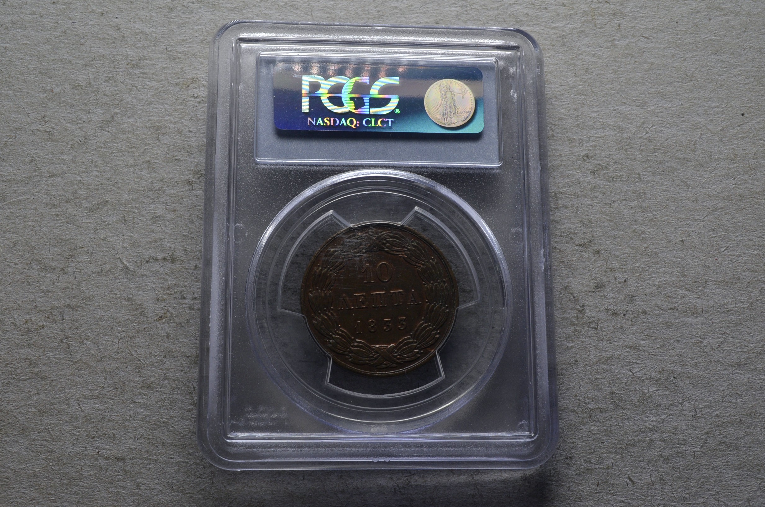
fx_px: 1018
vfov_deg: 28.0
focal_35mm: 48
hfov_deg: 41.2
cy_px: 254
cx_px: 382
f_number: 14
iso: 400
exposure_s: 1/250
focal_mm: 32
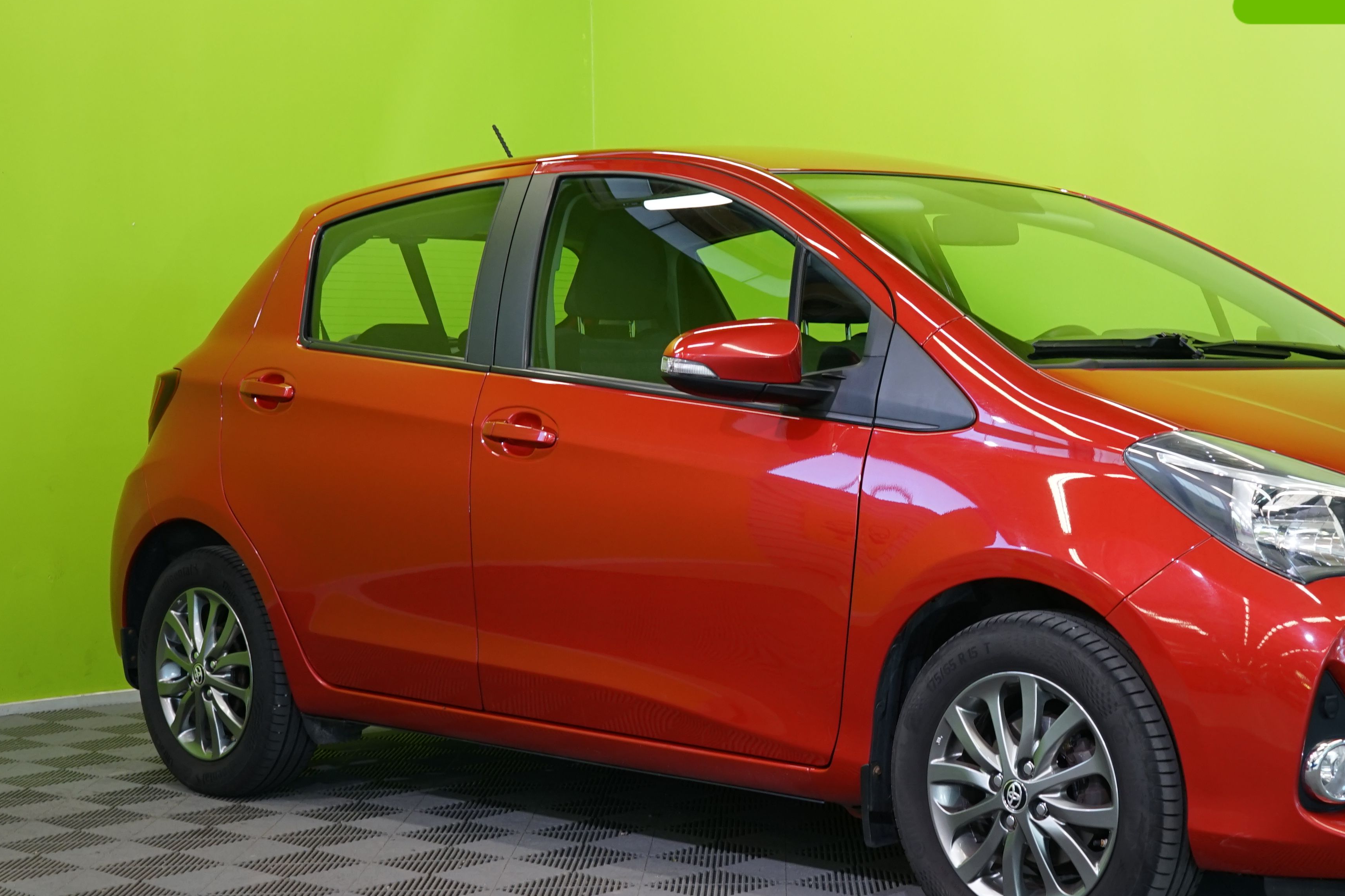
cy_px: 529
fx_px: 2279
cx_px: 938
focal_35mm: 61
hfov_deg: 32.5
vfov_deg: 22.2
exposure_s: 1/30
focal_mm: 35
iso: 500
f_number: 6.3
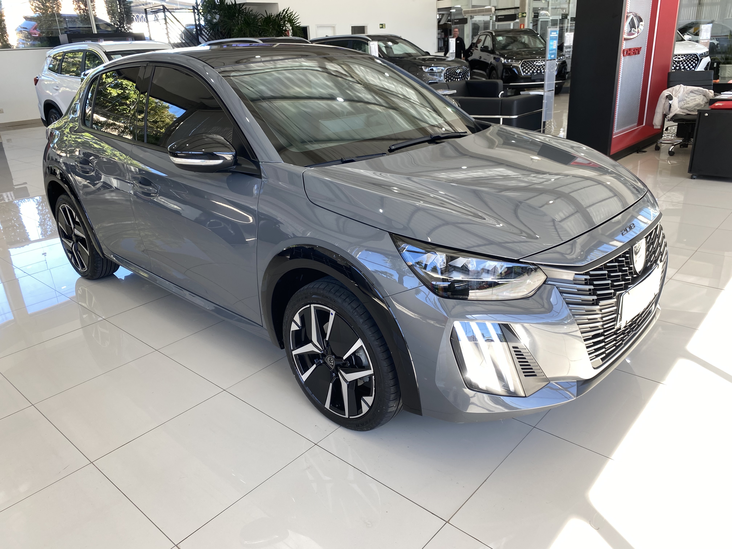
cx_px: 366
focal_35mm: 26
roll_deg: +2.8
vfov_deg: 53.1
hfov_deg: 67.3
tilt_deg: -21.1
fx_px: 550
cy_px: 274
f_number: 1.8
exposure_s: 1/157
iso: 32
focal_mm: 4.25
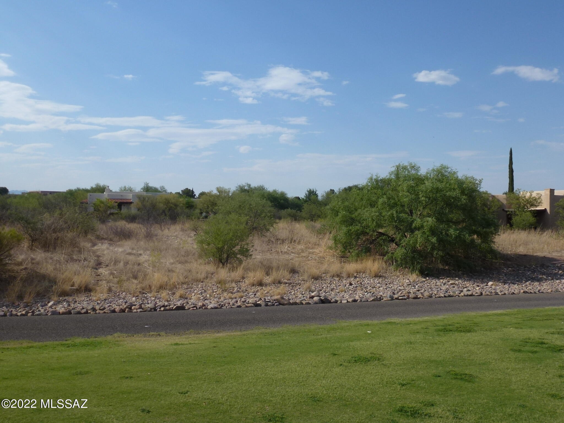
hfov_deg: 60.0
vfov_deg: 46.8
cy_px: 212
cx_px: 282
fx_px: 489
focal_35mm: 30
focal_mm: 5.4
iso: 100
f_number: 3.5
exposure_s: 1/1600
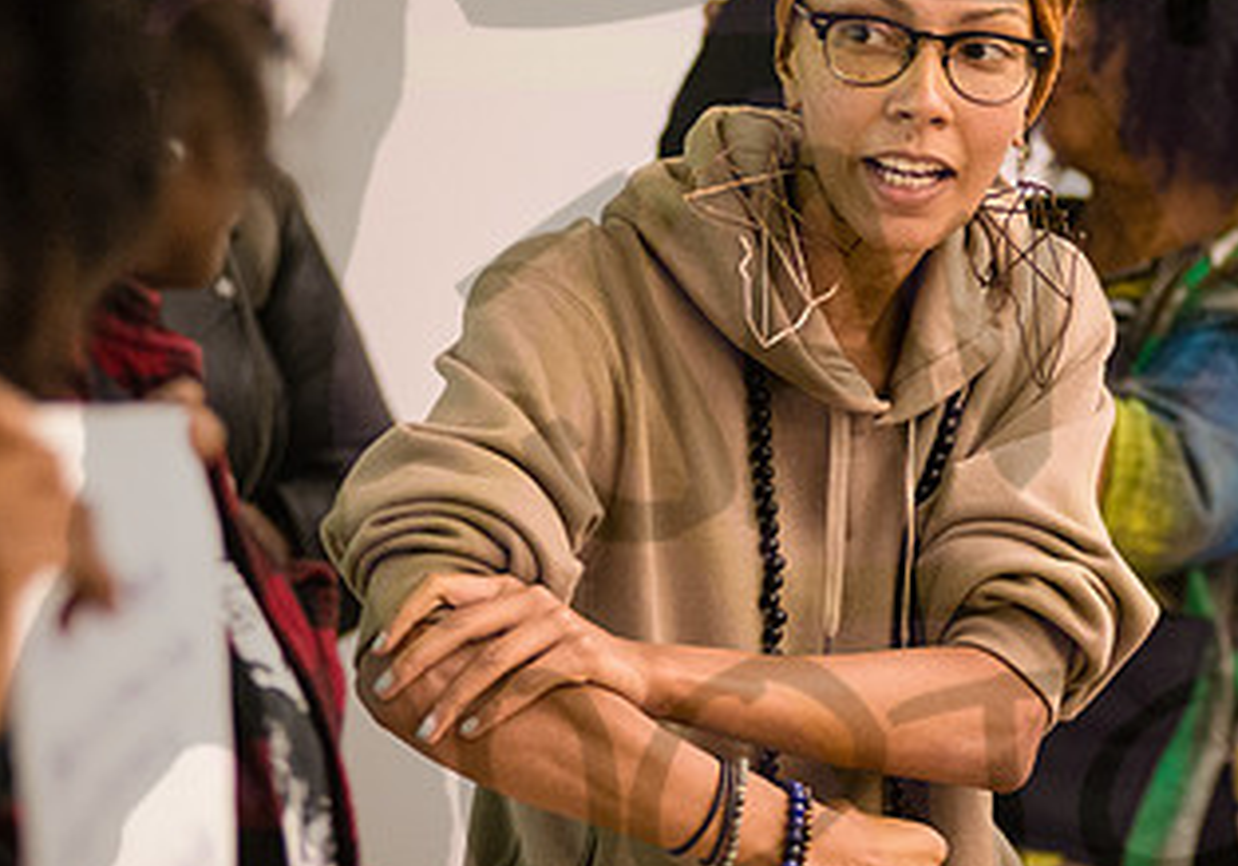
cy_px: 261
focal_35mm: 218
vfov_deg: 6.5
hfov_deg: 9.3
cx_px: 1062
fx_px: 7612
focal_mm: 105
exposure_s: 1/320
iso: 4000
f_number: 3.5
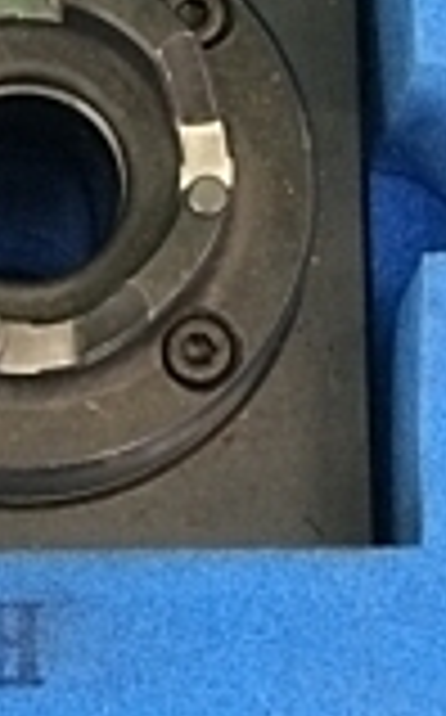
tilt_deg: -83.4
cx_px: -63
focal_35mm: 124
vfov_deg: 16.4
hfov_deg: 10.4
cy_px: 770
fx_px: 2418
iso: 200
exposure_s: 1/30
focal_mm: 4.15
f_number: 2.2
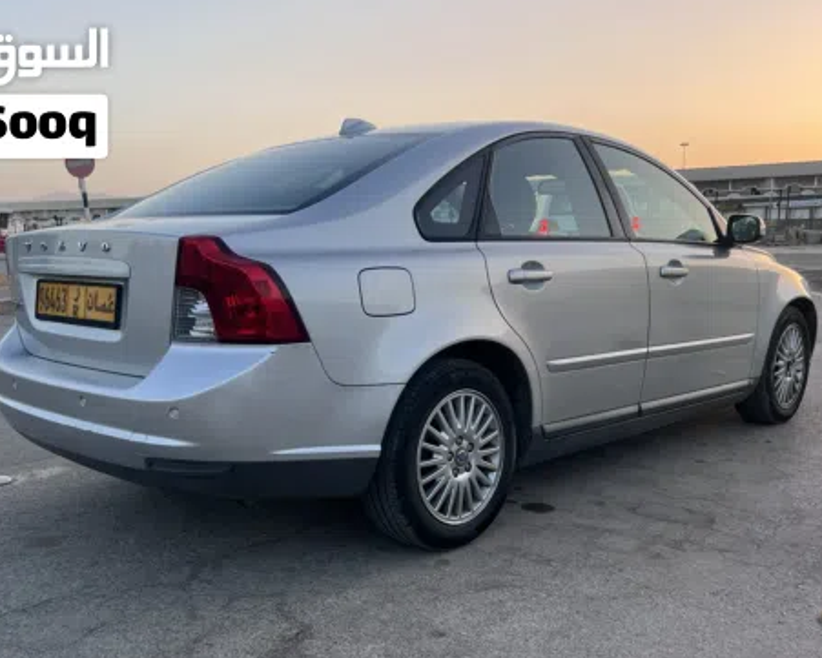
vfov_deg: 40.8
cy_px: 421
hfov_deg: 50.2
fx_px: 876
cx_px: 383
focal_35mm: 36
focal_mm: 5.7
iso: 40
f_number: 1.5
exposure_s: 1/201
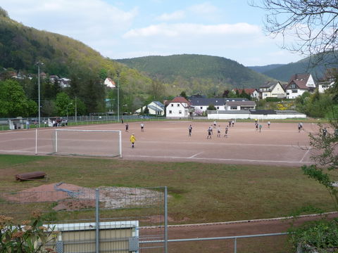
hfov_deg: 41.2
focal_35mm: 46
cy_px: 126
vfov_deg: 31.5
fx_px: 449
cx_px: 169
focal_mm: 5.6
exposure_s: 1/640
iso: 100
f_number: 3.6
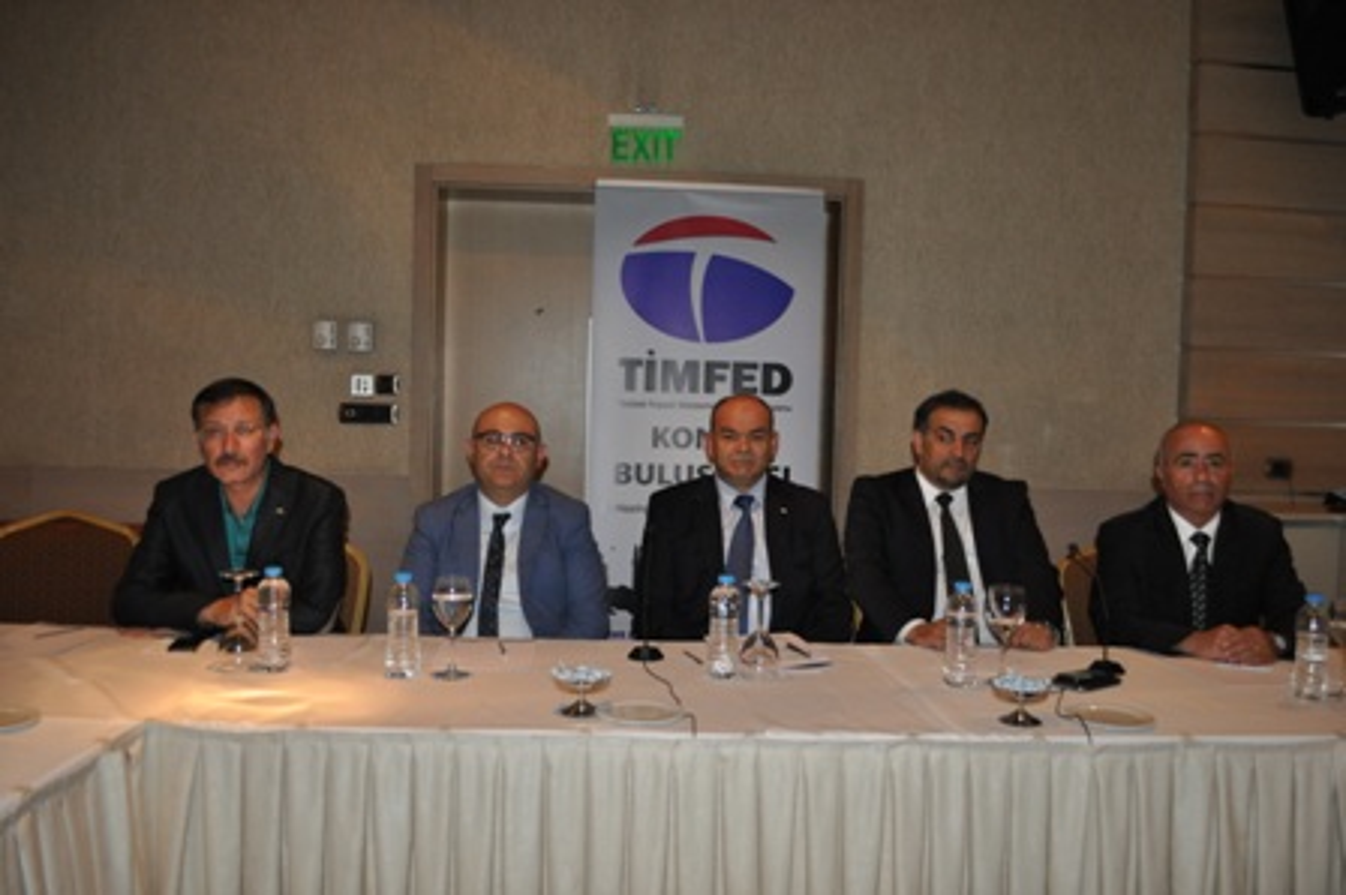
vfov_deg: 43.5
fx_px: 1121
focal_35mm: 30
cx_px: 673
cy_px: 448
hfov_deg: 62.0
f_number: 3.8
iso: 800
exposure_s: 1/60
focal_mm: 20
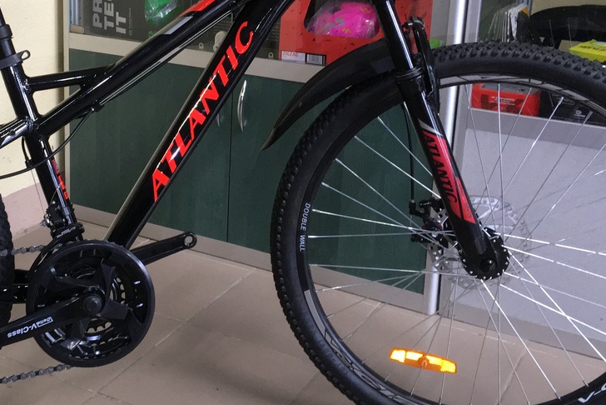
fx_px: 892
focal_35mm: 53
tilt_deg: -15.0
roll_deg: -2.2
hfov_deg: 36.9
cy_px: 96
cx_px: 176
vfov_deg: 25.2
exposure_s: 1/33
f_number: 2.2
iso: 160
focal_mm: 4.15
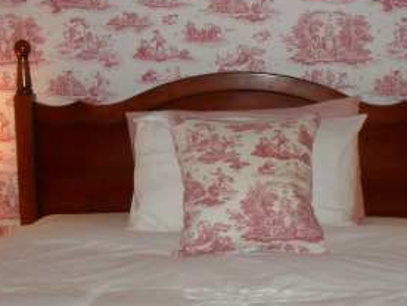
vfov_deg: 22.5
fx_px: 764
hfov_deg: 29.7
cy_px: 191
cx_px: 251
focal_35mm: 65
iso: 200
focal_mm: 6.3
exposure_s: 1/45
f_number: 3.2
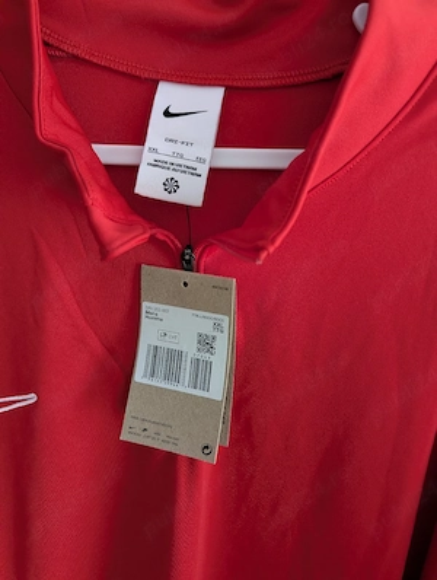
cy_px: 290
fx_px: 403
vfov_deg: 71.5
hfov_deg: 57.0
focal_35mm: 24
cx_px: 218
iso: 502
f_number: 1.85
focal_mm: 6.81
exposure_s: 1/111
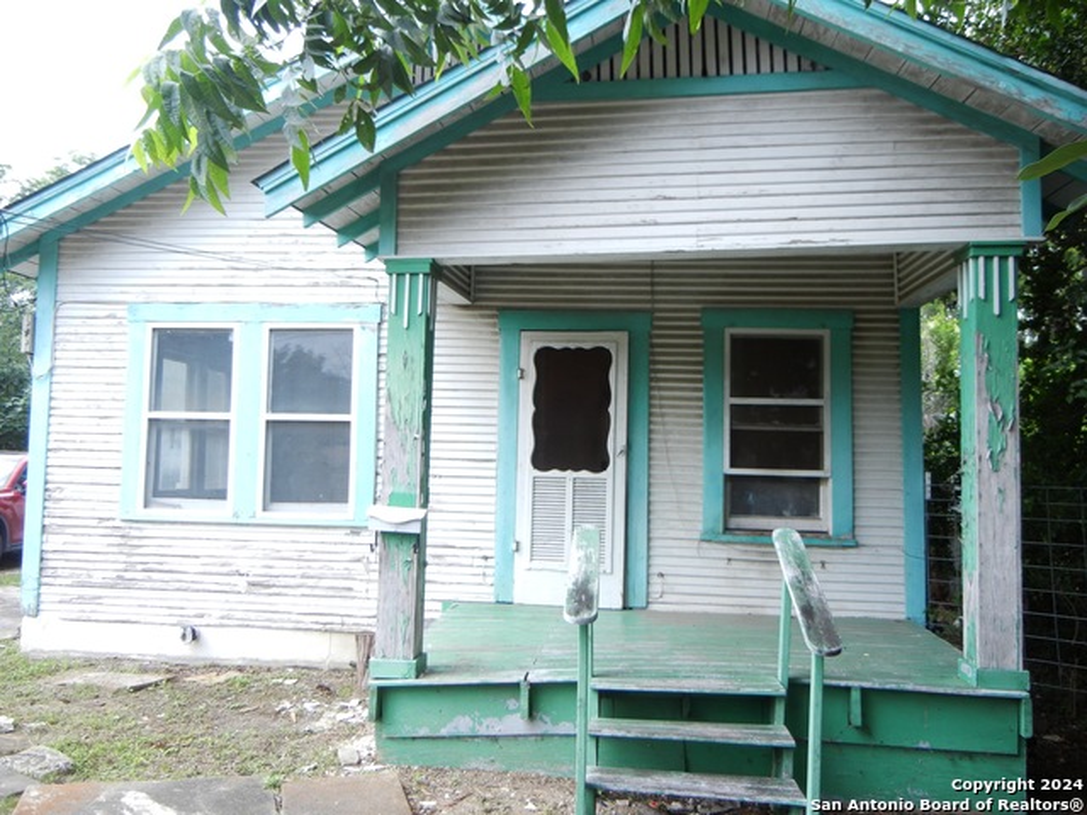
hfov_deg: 60.0
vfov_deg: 46.8
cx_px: 544
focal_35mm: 30
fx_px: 942
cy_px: 408
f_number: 3.5
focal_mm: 5.4
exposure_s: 1/228
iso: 160
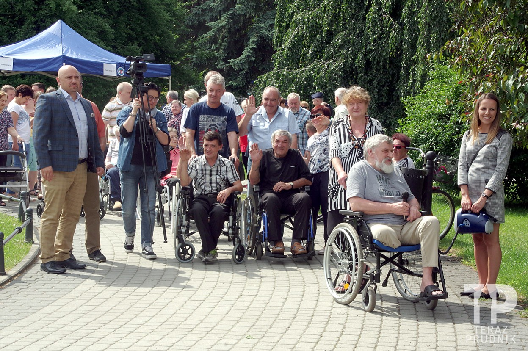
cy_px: 176
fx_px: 1158
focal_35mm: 79
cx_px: 264
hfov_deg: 25.7
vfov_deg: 17.2
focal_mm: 53
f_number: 16
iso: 800
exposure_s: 1/250
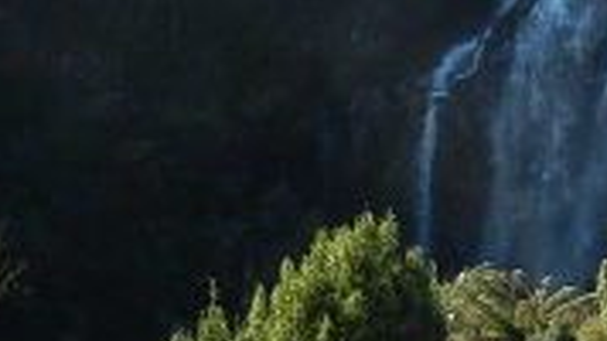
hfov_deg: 7.1
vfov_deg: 4.0
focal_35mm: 297
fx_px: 4779
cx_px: 951
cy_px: -331
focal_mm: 13.5
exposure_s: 1/320
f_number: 4.8
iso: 160
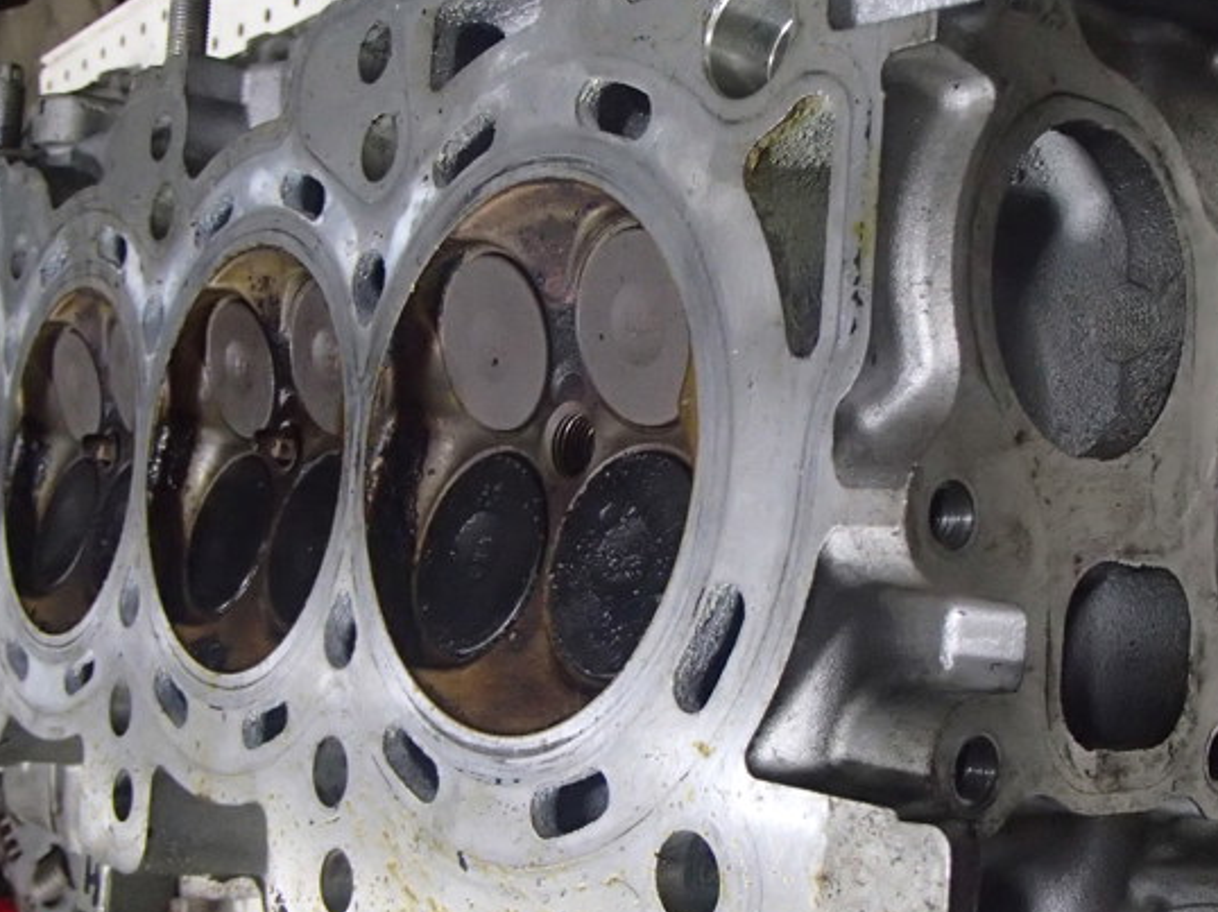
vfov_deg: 32.8
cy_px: 510
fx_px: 1547
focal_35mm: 44
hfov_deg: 43.0
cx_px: 636
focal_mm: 6.64
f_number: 4.7
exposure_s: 1/30
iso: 1600
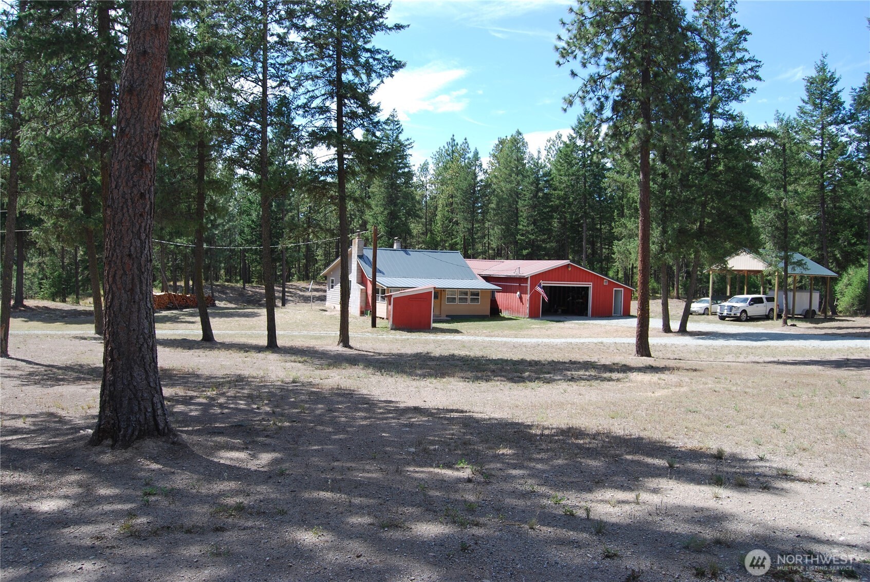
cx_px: 435
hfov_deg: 67.3
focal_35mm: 27
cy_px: 291
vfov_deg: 48.0
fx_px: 653
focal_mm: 18
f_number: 7.1
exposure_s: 1/200
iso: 100
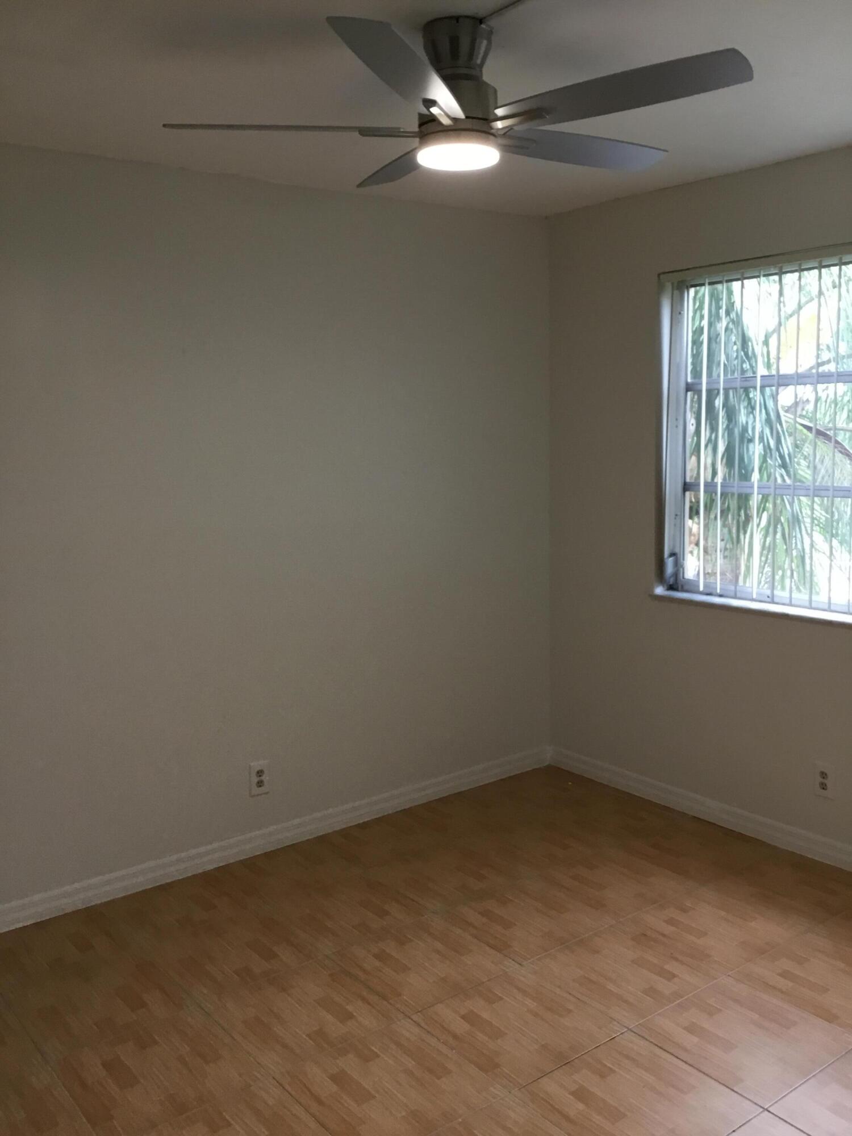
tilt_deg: -8.3
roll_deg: +1.6
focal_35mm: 31
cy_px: 568
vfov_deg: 58.4
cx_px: 426
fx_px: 1017
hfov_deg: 45.4
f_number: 2.4
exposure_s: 1/30
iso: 32
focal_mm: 3.3
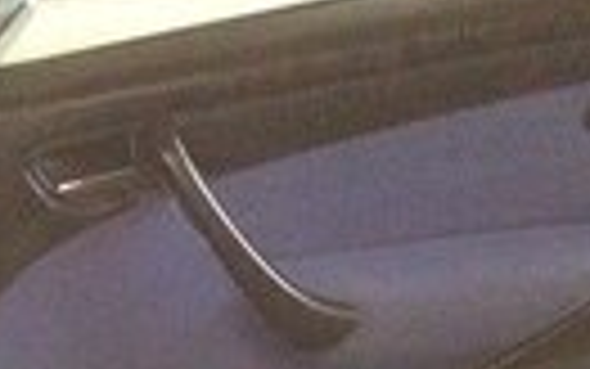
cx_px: -122
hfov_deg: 17.1
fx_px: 1866
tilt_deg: -39.7
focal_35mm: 116
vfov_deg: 9.3
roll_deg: +11.9
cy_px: 1058
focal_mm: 4.15
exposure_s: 1/17
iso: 640
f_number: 2.2
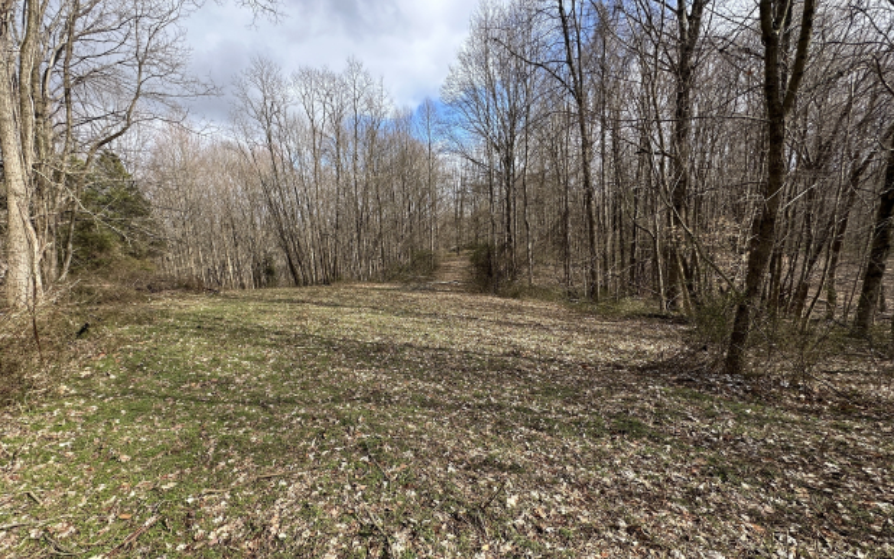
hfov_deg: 97.7
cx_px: 422
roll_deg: +2.5
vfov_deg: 70.9
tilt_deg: -9.1
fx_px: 390
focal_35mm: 16
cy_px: 321
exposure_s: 1/807
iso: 40
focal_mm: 2.22
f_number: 2.2
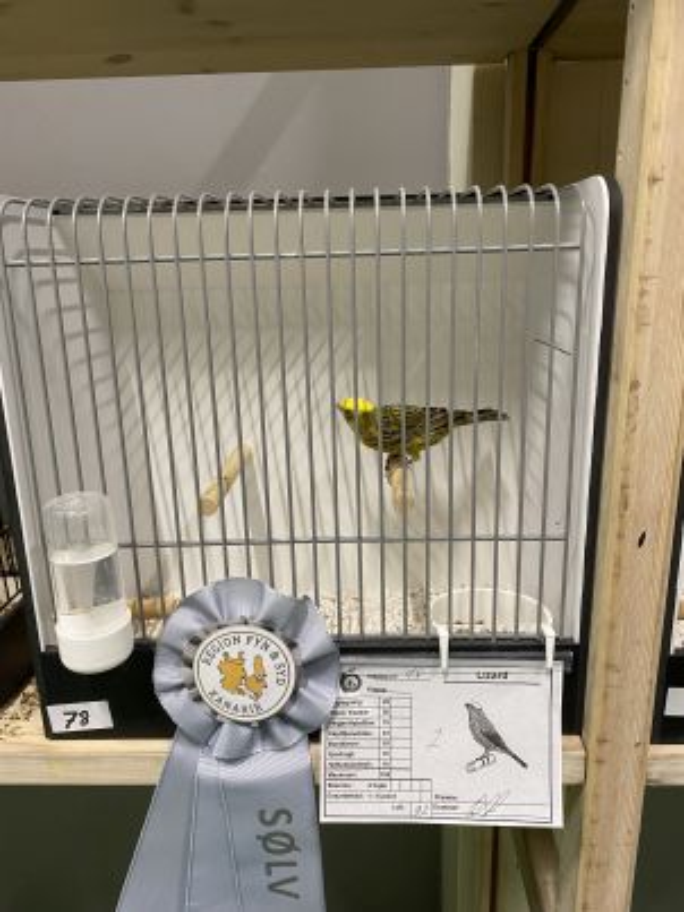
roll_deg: +2.1
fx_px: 685
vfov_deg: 67.3
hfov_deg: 53.0
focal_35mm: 26
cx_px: 342
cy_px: 456
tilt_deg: -15.2
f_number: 1.8
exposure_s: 1/50
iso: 100
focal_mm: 4.25
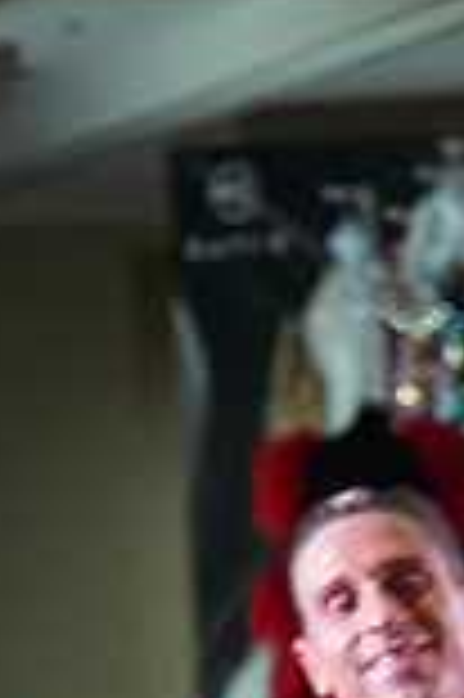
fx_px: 14493
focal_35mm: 748
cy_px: 1279
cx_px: 764
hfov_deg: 1.8
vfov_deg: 2.7
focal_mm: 200
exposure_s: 1/400
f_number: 4
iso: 6400
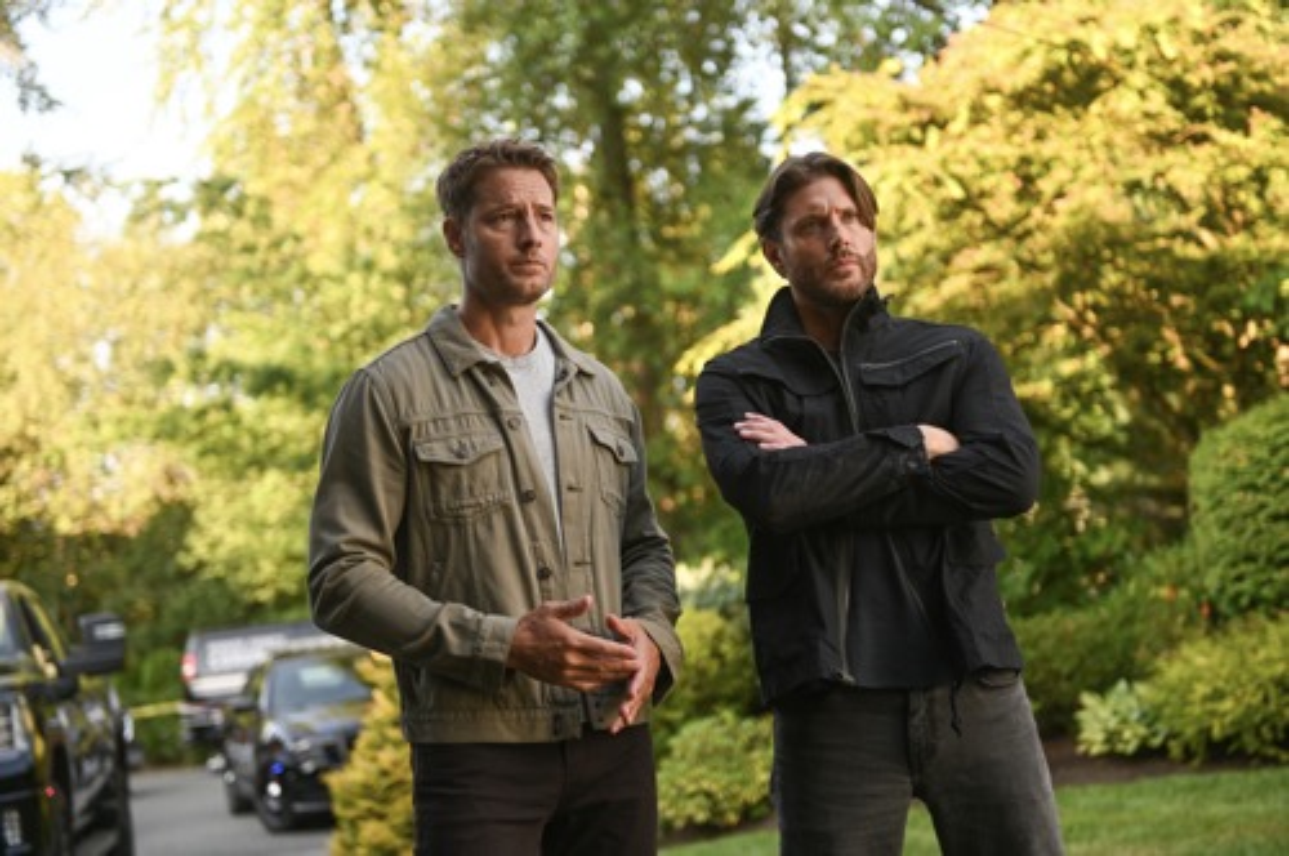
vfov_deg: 22.6
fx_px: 2146
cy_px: 428
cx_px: 644
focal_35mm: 60
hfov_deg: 33.4
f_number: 2.8
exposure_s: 1/160
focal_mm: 60
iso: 100
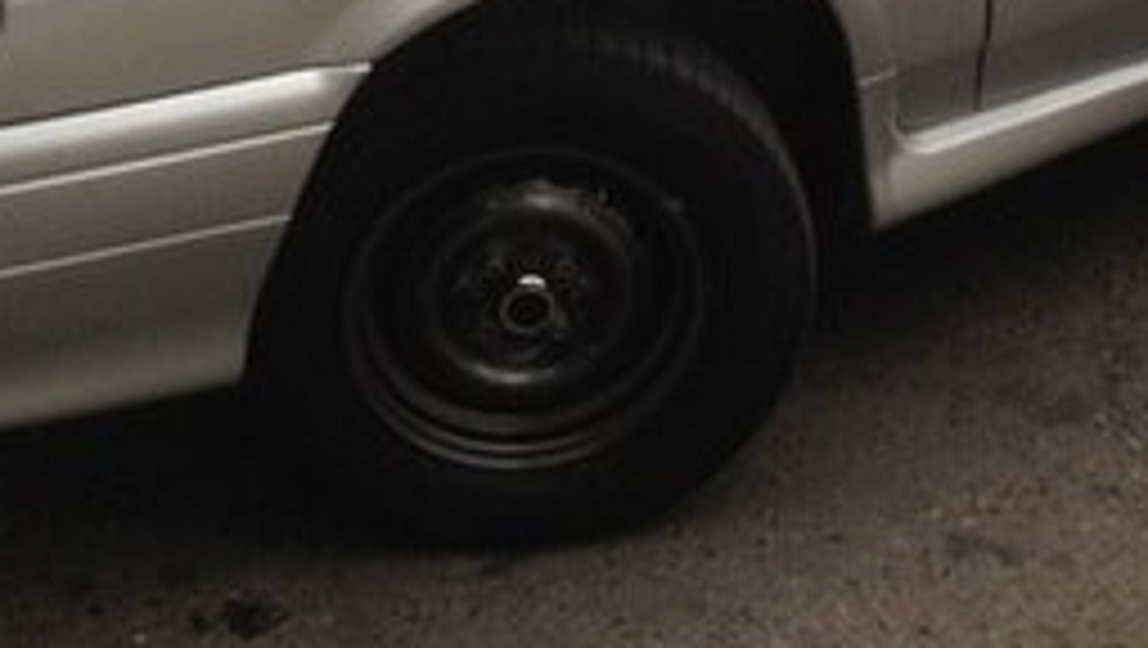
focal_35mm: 93
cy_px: -142
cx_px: 887
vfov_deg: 12.7
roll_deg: +0.9
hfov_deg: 22.6
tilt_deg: -22.4
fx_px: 2834
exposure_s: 1/616
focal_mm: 4.12
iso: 50
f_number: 2.4
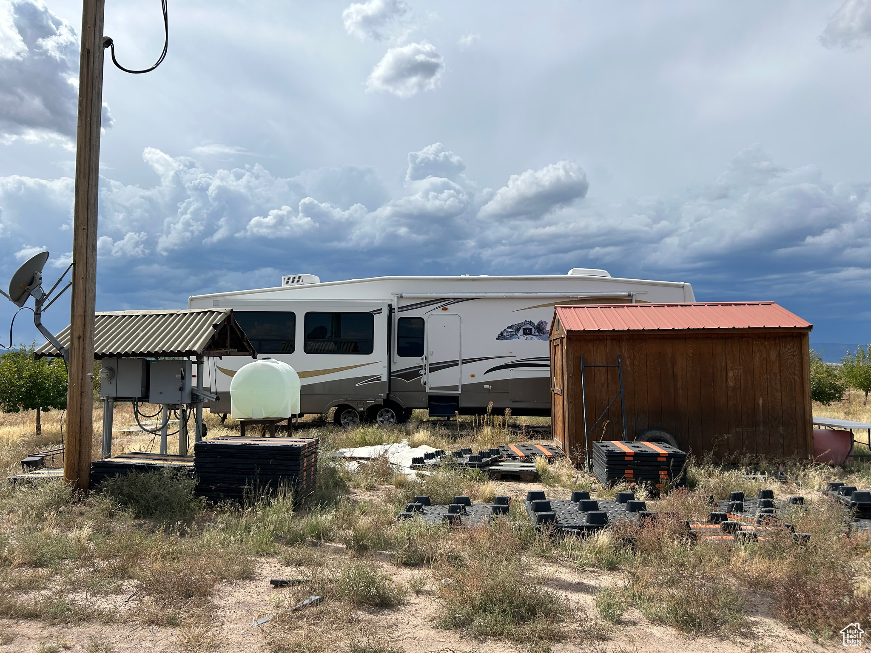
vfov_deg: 53.1
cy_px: 326
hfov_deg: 67.3
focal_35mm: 26
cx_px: 436
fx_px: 654
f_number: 1.5
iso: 50
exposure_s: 1/8696
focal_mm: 5.7
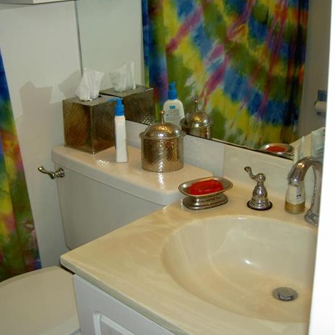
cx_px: 144
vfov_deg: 36.1
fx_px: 515
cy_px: 168
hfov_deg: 36.0
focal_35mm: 47
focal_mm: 8
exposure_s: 1/59.5
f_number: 2.8
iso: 100
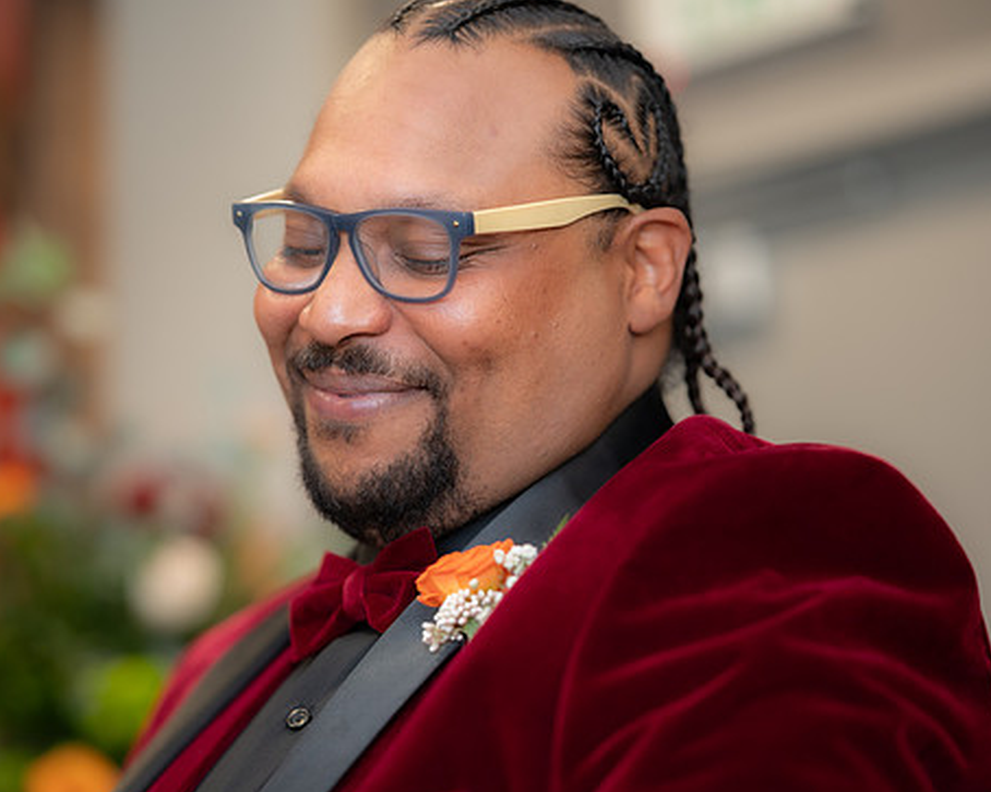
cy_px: 405
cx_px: 395
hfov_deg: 18.8
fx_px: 2991
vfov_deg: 15.1
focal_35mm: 102
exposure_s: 1/100
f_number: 2
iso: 640
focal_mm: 85
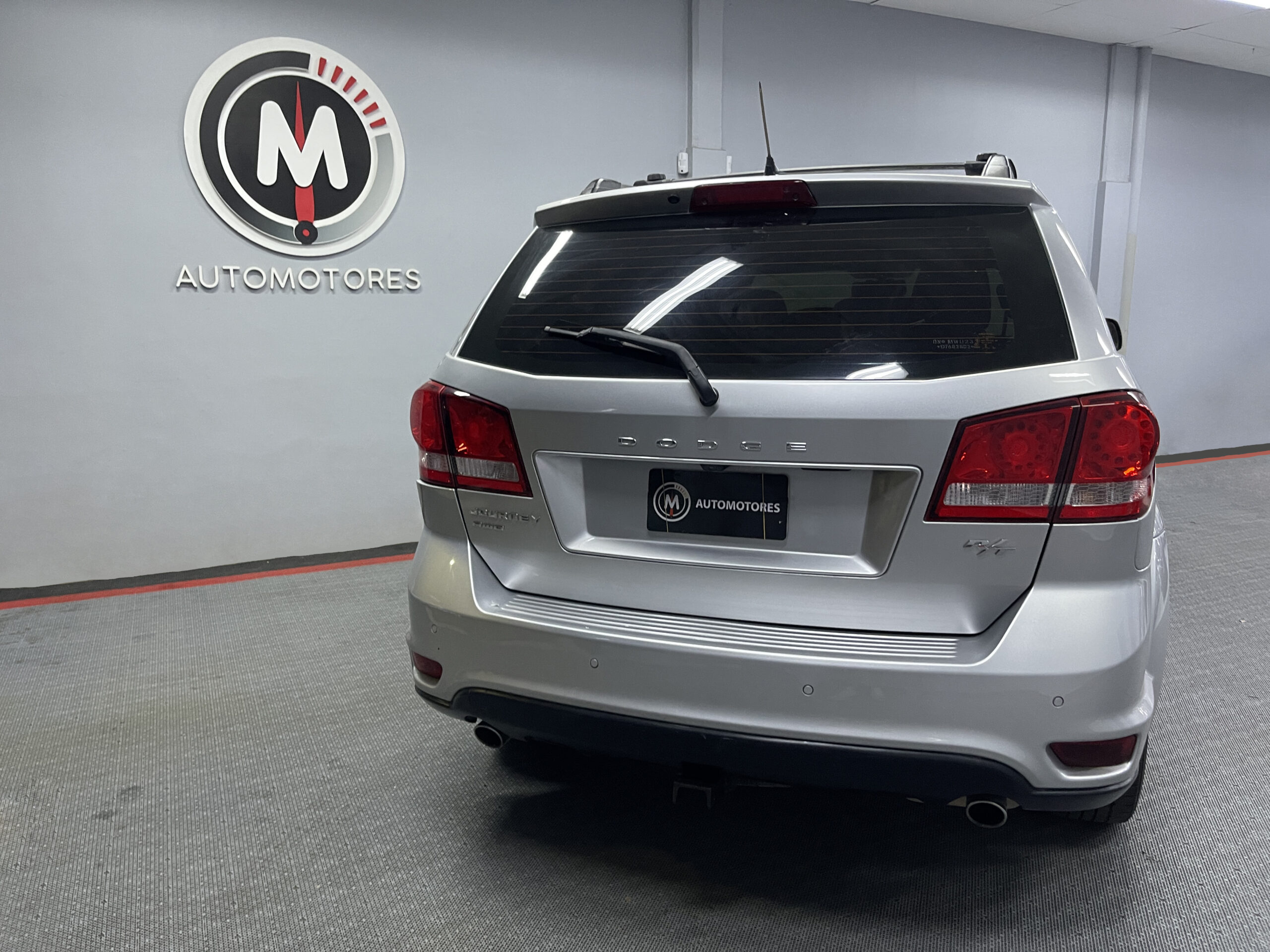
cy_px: 476
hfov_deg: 69.4
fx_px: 917
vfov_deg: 54.9
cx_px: 635
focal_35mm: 25
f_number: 1.6
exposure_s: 1/50
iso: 320
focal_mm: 5.1
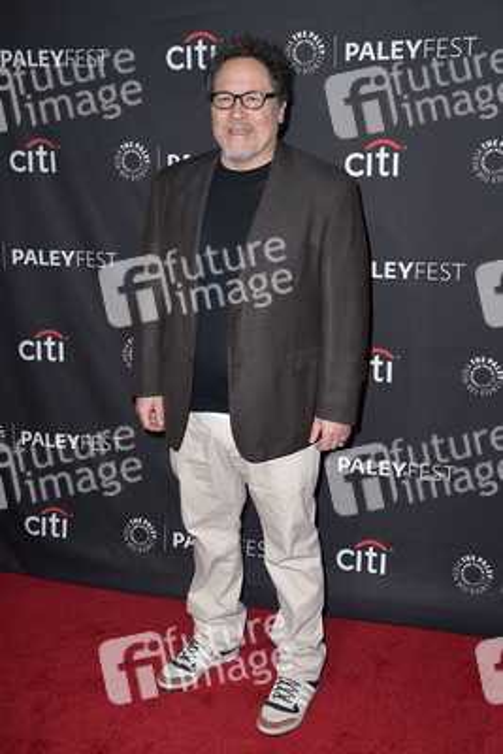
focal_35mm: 40
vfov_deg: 48.4
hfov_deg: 33.4
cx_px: 252
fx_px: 838
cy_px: 377
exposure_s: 1/250
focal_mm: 40
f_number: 6.3
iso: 250
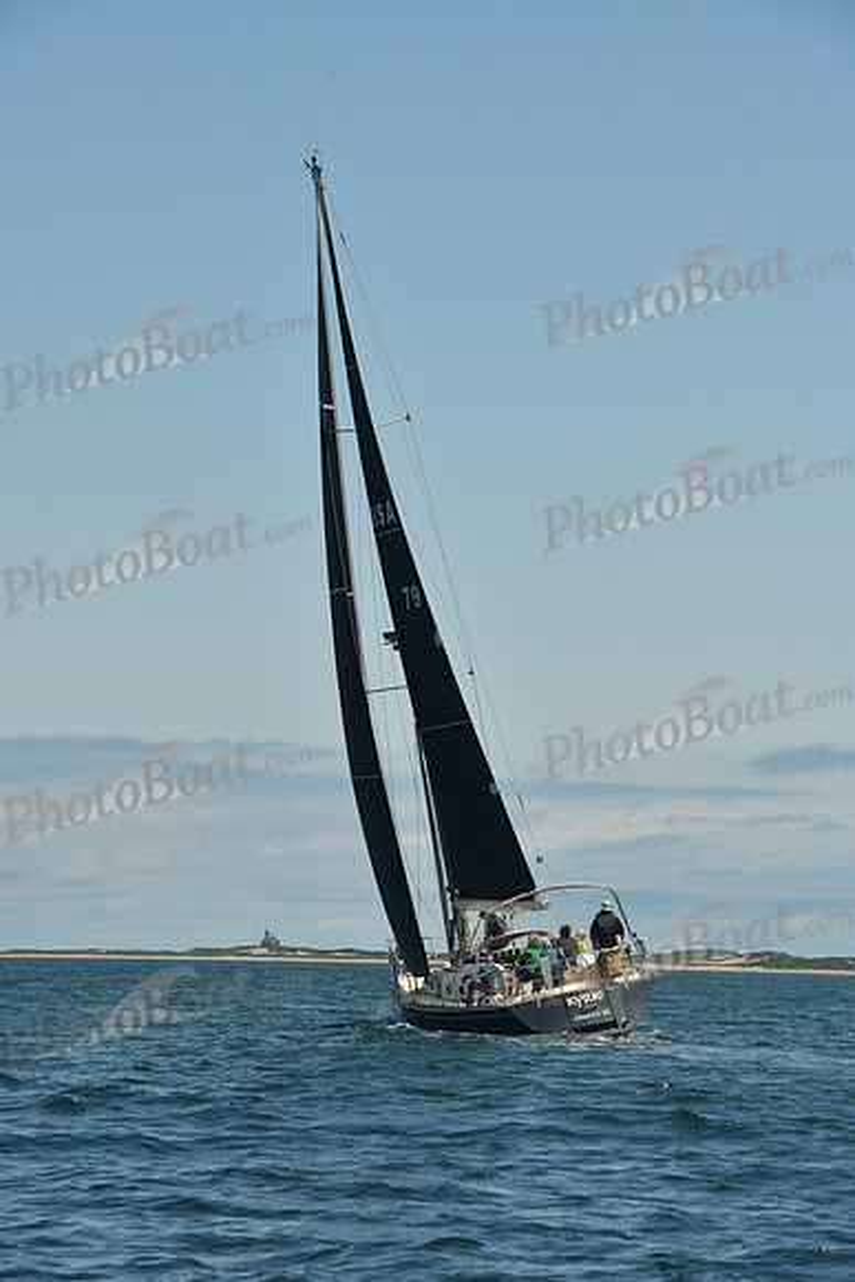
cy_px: 641
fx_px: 4984
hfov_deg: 9.8
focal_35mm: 140
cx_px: 428
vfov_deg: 14.7
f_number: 10
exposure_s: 1/640
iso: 320
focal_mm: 140
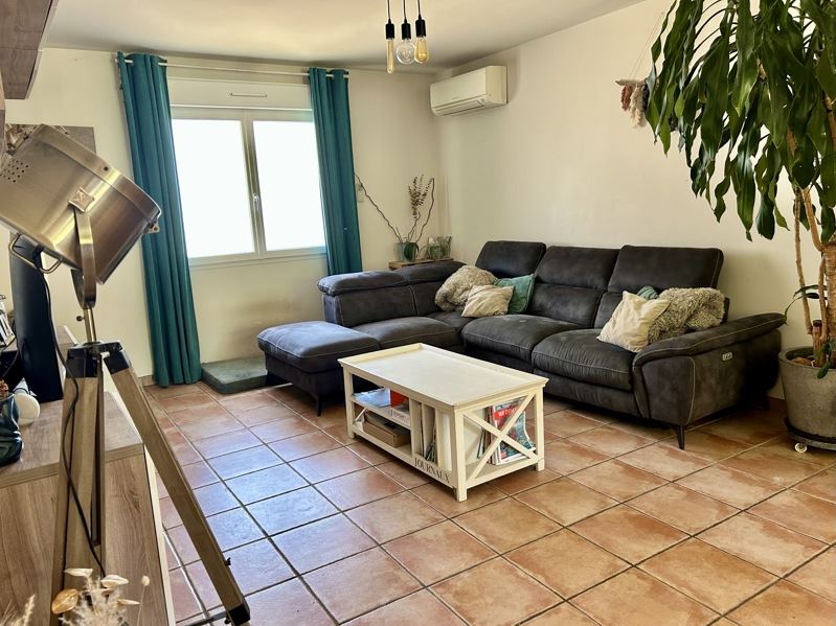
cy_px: 313
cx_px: 418
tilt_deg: -10.5
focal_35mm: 26
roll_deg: +3.5
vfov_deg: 53.1
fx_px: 628
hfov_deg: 67.3
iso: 125
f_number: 1.5
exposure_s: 1/72
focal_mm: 5.7
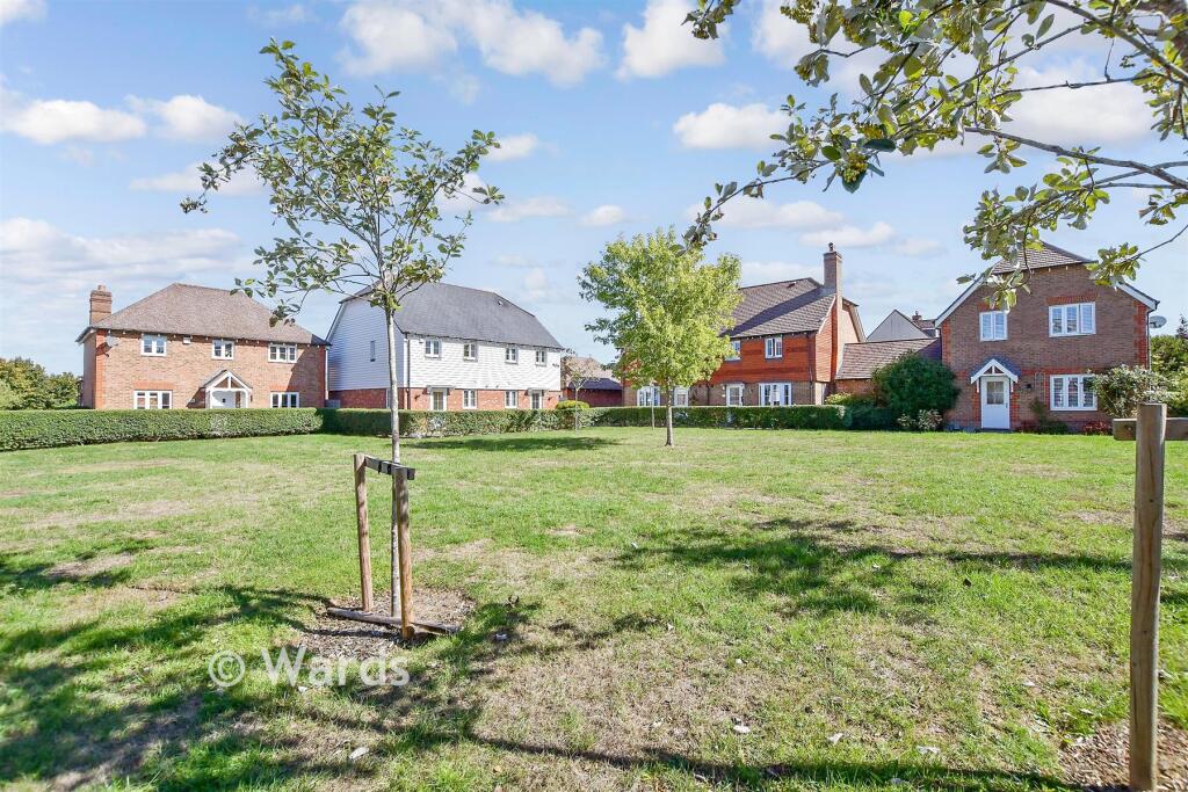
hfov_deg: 100.4
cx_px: 594
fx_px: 495
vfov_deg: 77.3
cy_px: 396
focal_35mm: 15
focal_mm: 10
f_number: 8
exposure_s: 1/1000
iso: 320
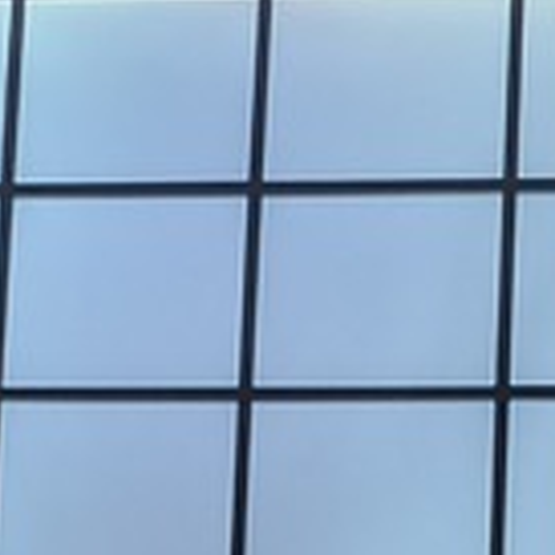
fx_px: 4462
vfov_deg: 7.1
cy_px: 658
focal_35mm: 246
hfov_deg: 7.1
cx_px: -4
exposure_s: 1/30
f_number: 1.7
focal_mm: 4.53
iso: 70
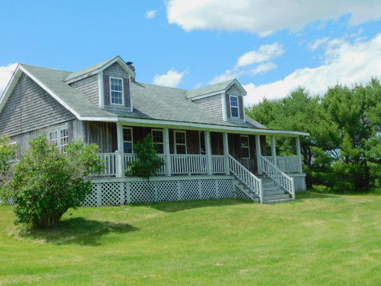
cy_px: 143
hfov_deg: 42.1
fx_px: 495
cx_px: 190
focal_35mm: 45
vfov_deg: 32.2
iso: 125
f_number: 3.7
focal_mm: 8
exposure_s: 1/800
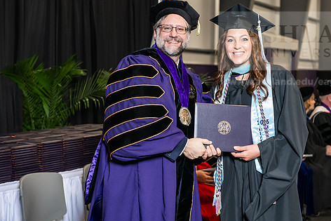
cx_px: 197
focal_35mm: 86
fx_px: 791
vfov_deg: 15.9
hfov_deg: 23.6
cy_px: 96
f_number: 5
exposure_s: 1/200
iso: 2000
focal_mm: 70
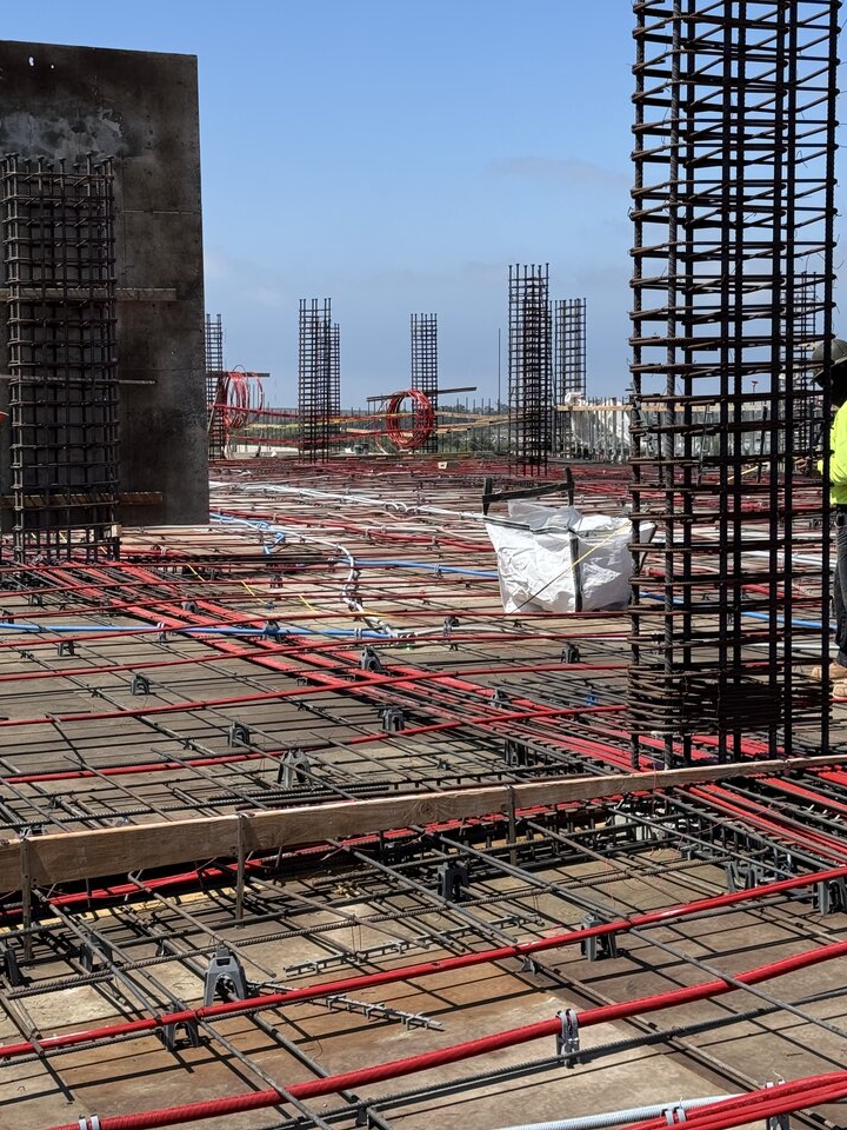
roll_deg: +0.3
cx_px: 456
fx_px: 1957
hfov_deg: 24.4
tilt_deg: -2.9
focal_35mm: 60
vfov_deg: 32.1
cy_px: 460
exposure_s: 1/3817
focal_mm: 6.76
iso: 64
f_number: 1.78
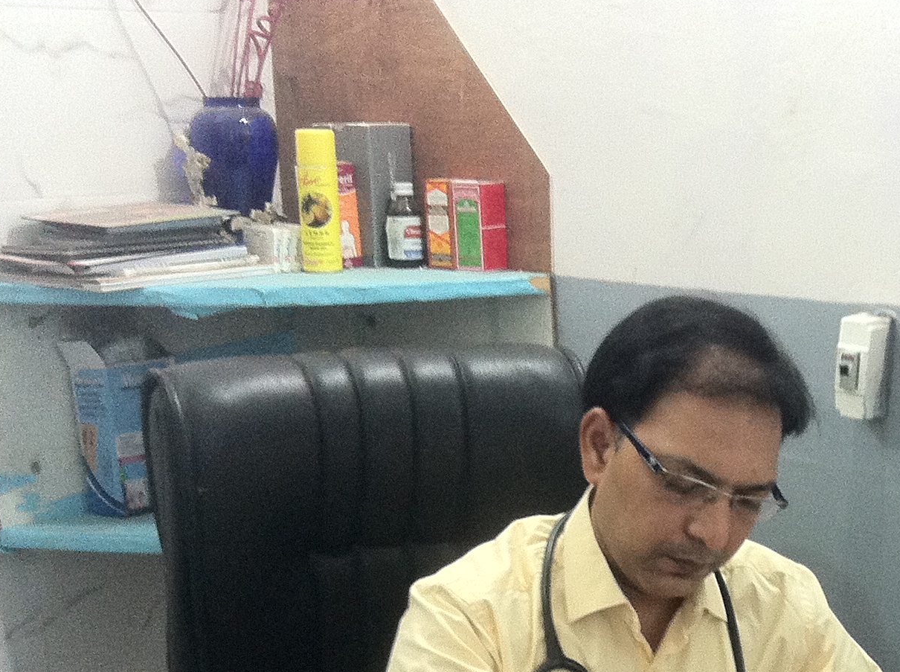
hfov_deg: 25.4
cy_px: 663
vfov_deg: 19.1
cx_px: 777
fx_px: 1946
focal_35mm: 75
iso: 160
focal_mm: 3.85
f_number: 2.8
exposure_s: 1/15
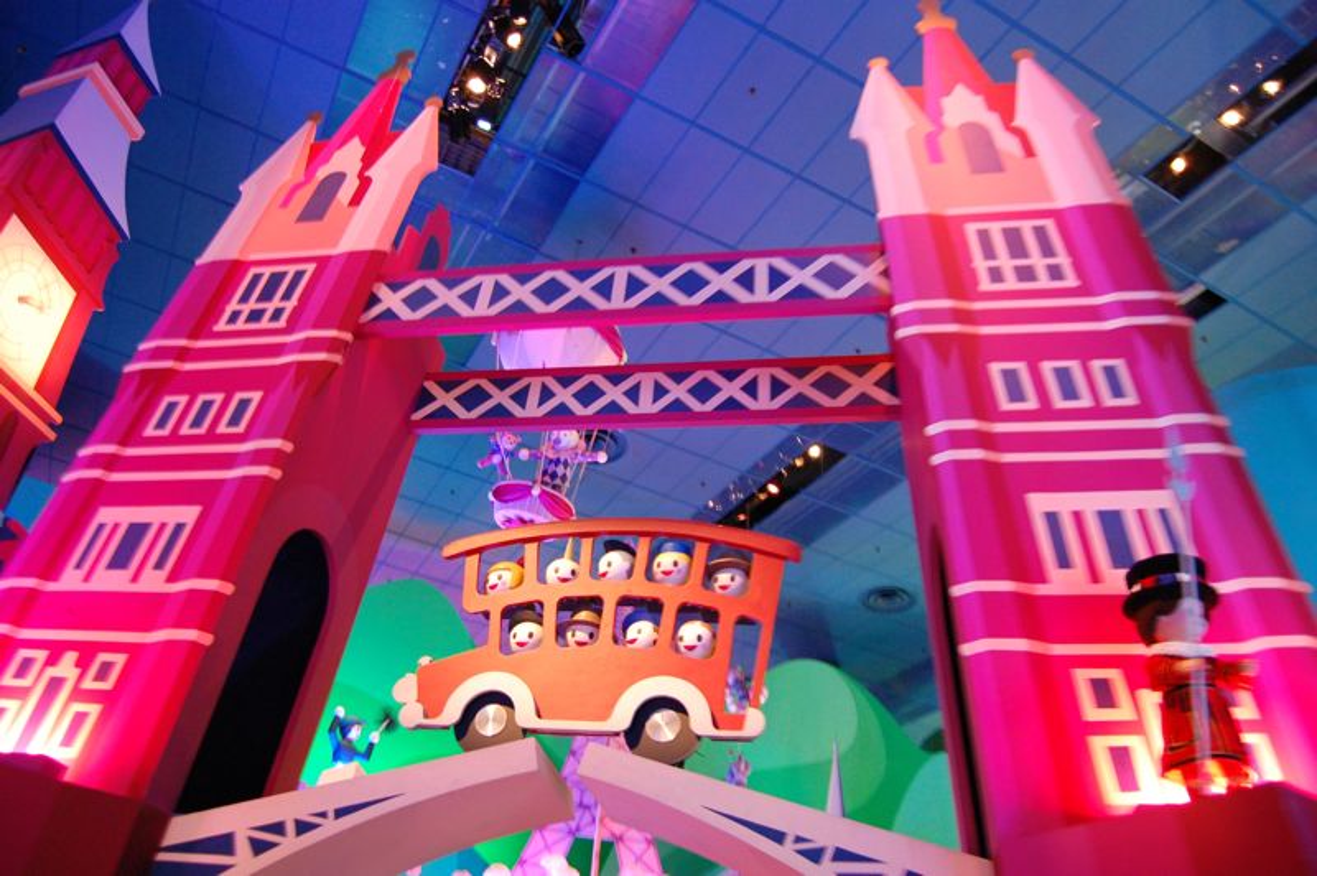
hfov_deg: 67.4
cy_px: 438
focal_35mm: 27
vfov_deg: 47.9
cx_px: 658
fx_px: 987
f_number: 3.5
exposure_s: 1/8
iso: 1000
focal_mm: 18
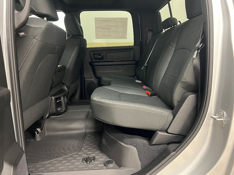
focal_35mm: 26
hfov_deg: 67.3
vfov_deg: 53.1
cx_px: 117
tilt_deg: -11.7
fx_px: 176
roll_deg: +0.2
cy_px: 88
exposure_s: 1/40
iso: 500
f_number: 1.5
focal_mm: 5.7
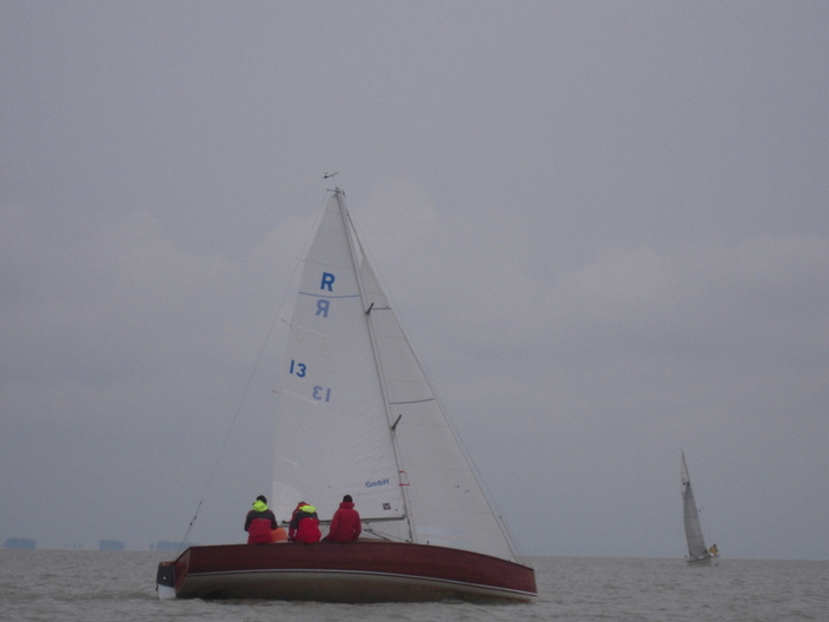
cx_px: 429
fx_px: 3808
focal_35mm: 159
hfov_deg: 12.4
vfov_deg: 9.3
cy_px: 432
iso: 100
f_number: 5.8
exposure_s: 1/320
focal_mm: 20
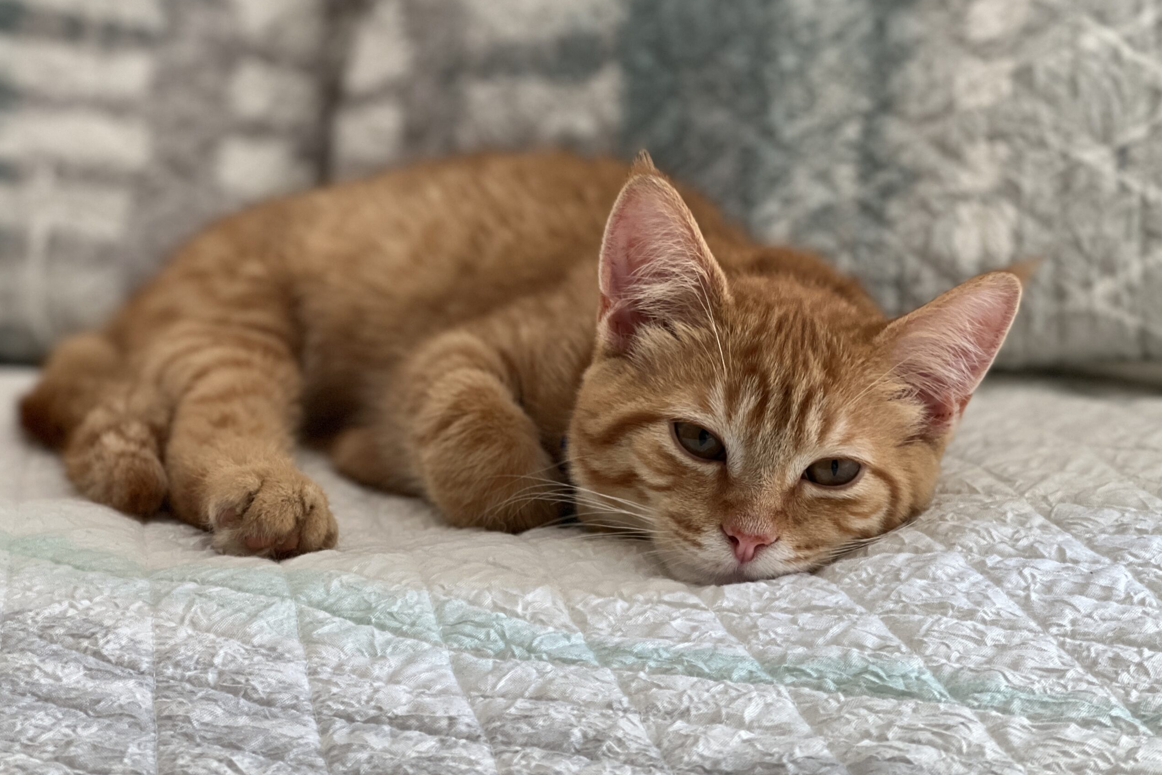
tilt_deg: -11.0
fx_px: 2614
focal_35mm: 81
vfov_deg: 16.9
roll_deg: +3.6
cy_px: 383
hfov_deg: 25.1
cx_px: 586
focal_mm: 9
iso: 320
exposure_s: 1/40
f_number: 2.8
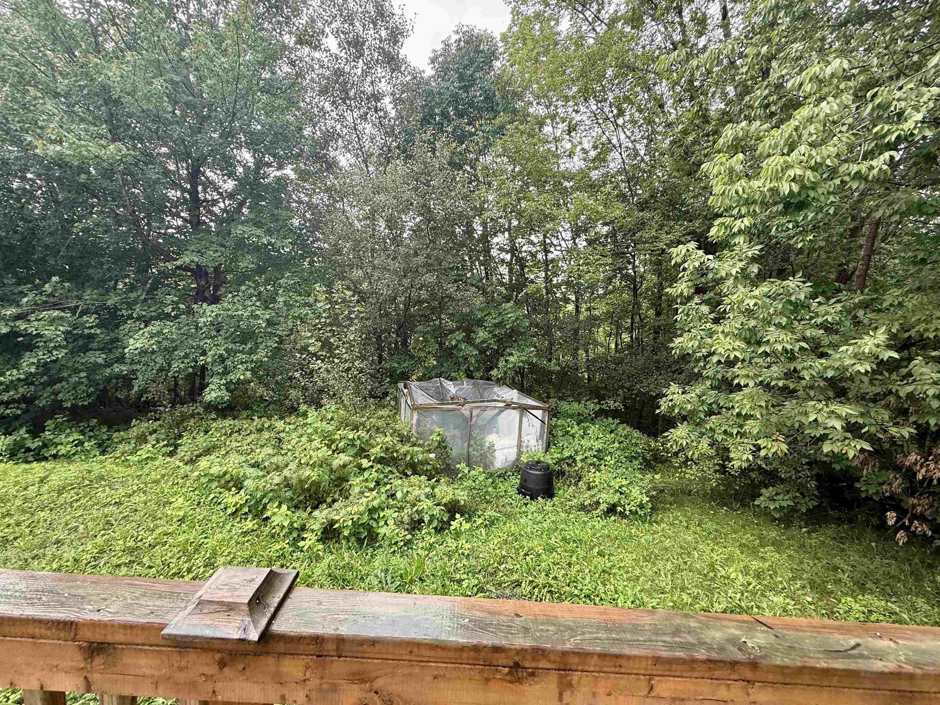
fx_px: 380
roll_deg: -5.1
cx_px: 470
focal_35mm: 14
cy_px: 352
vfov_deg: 85.7
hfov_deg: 102.1
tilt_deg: -7.7
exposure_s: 1/138
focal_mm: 2.22
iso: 64
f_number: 2.2
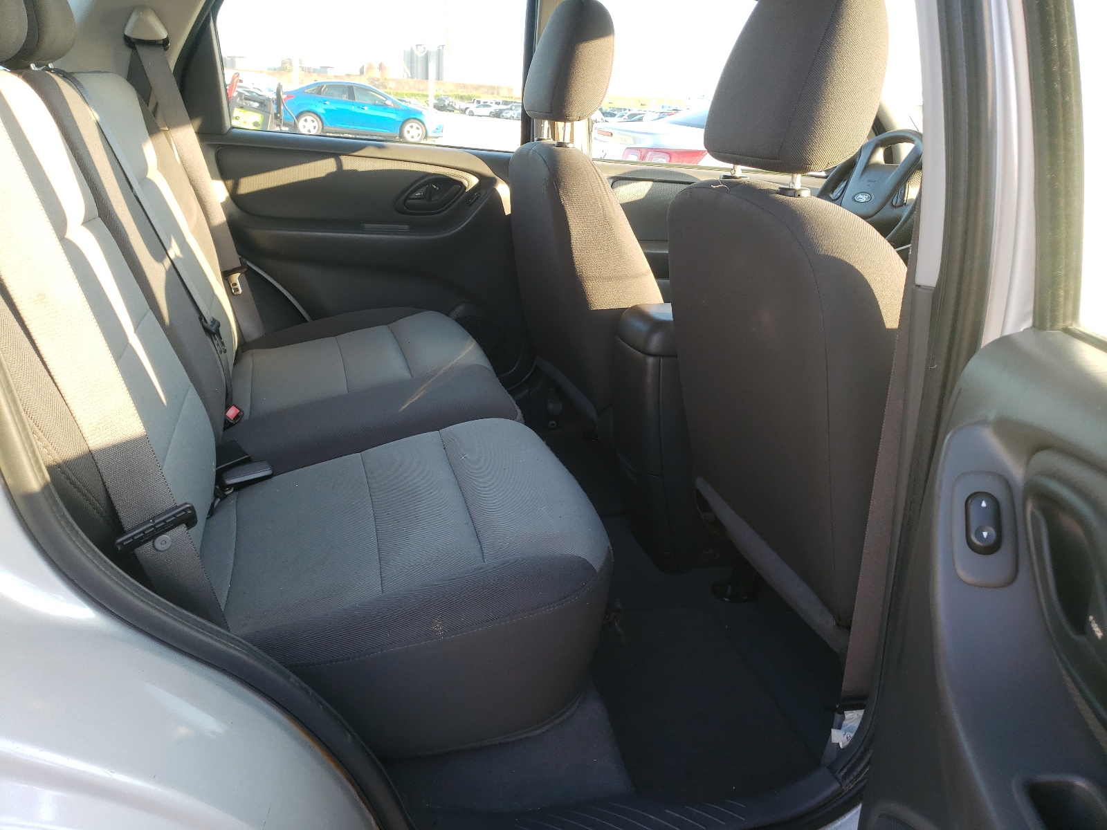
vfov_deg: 53.1
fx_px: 831
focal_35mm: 26
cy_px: 415
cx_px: 554
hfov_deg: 67.3
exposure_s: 1/156
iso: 50
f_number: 1.5
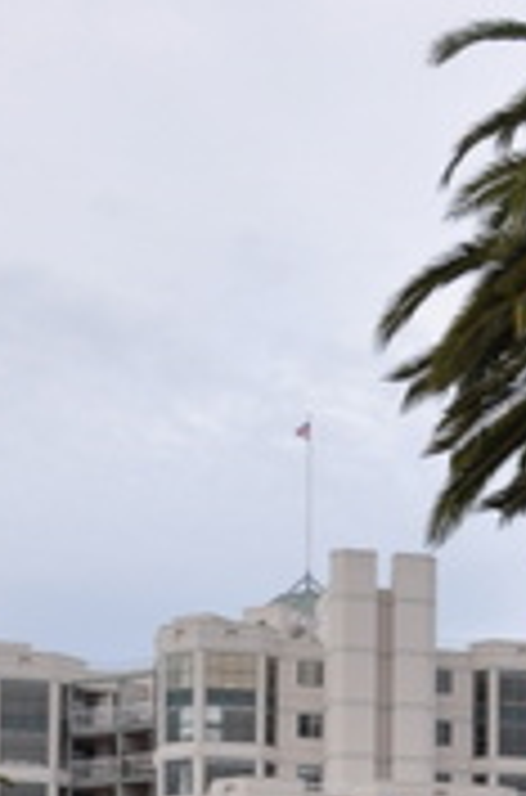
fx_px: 2994
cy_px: 1111
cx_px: 677
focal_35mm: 136
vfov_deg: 14.3
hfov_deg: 9.9
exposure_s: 1/125
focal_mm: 25
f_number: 5.6
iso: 200
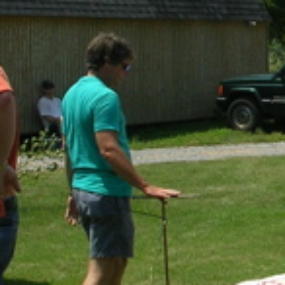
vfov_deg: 11.9
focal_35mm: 147
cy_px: 111
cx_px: 515
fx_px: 1369
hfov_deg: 11.1
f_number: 5.6
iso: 50
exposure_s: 1/347
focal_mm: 5.8
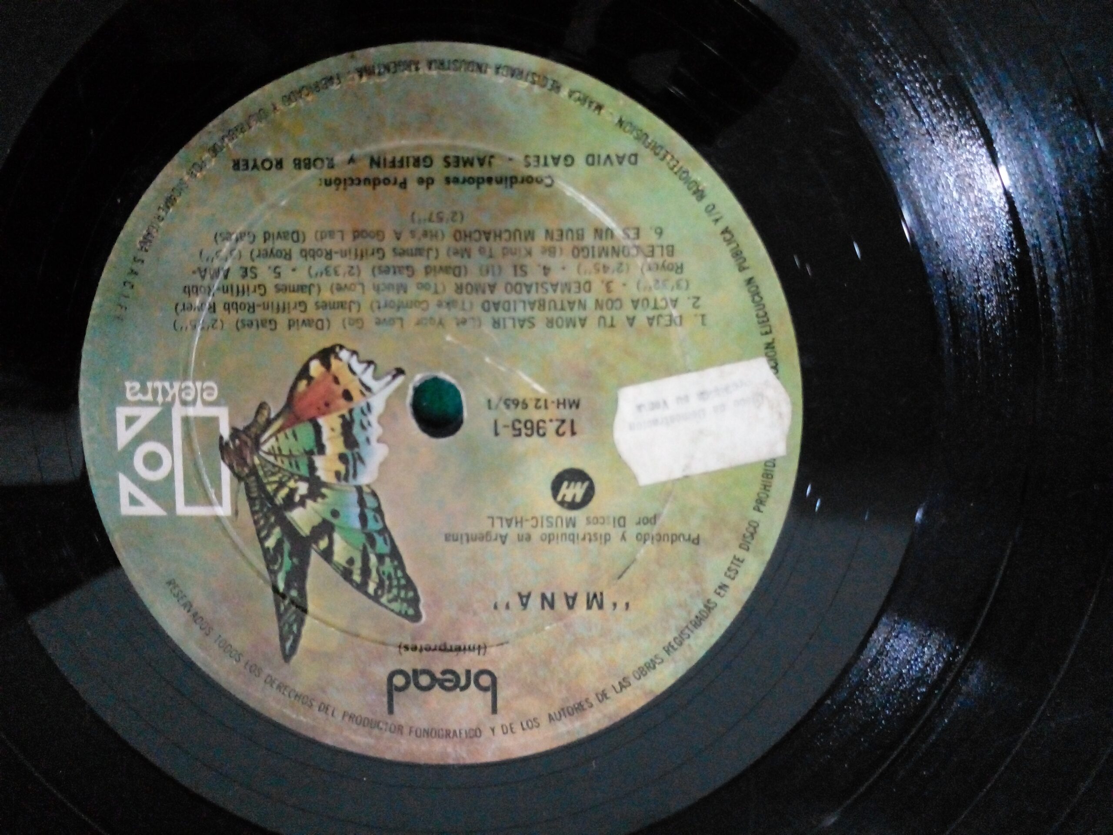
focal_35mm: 27
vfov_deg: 51.4
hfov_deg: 65.3
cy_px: 418
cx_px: 556
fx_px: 868
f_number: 1.9
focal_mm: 3.6
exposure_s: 1/20
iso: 1000
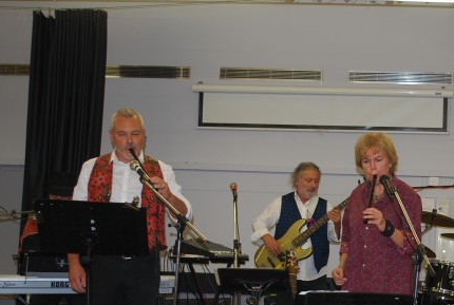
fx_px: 847
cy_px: 224
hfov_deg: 29.3
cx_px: 361
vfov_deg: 20.3
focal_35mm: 67
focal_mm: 24
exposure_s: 1/60
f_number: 4.2
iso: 220
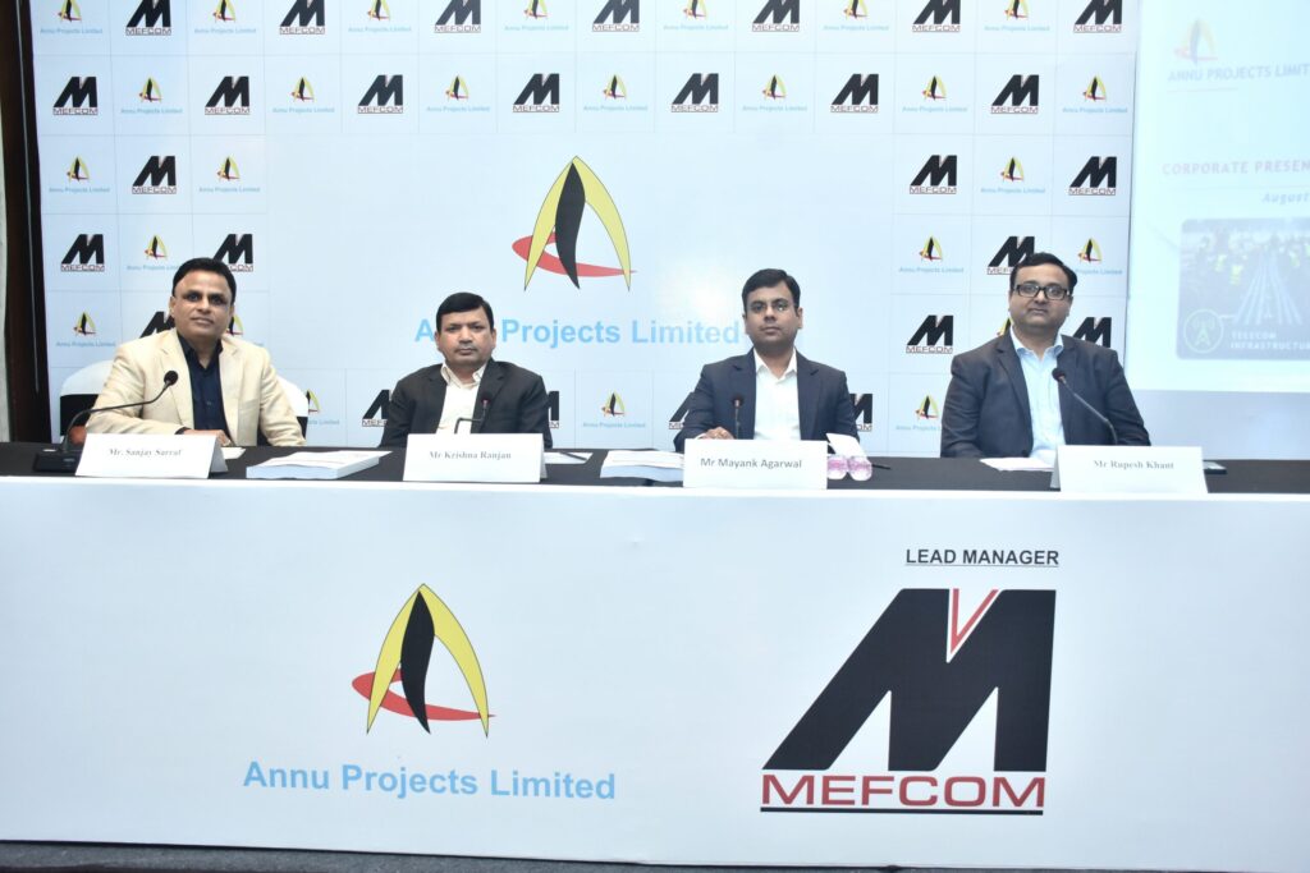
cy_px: 436
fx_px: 1201
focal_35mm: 33
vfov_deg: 40.0
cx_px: 655
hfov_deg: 57.2
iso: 800
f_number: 5
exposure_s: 1/125
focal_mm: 22
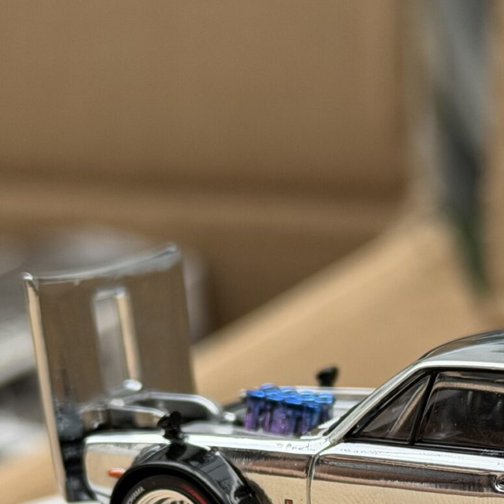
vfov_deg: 12.3
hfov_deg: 12.4
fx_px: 2306
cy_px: 534
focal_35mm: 140
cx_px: 384
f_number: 1.78
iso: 64
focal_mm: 6.76
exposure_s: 1/223
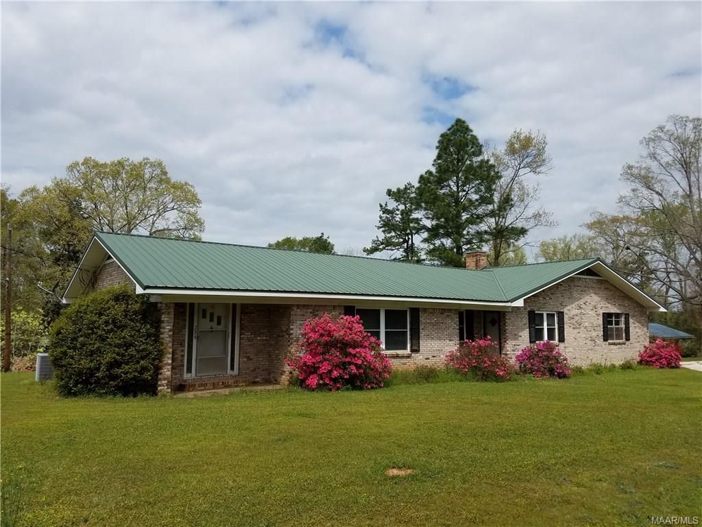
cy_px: 264
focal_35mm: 26
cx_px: 351
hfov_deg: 67.3
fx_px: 527
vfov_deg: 53.1
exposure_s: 1/4528
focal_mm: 4.2
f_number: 1.7
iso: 50
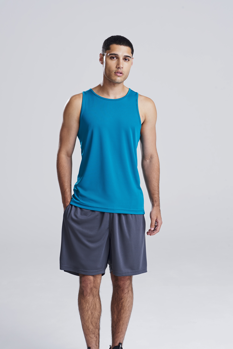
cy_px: 174
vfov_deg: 19.4
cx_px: 116
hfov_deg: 13.1
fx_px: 1018
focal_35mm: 105
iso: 400
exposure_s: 1/160
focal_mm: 105
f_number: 10
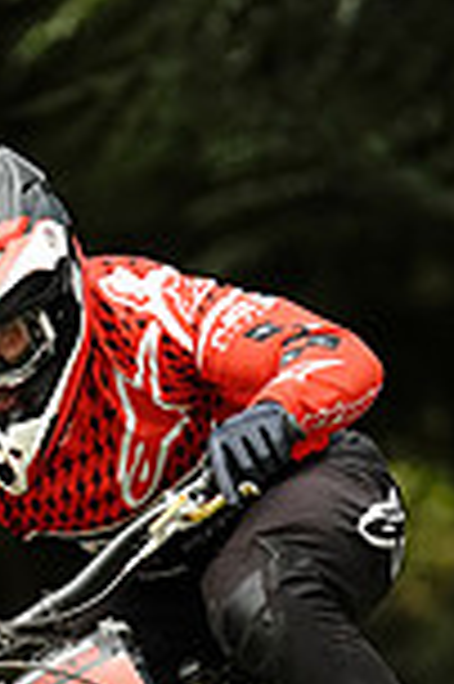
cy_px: 814
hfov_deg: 0.8
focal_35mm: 1780
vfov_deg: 1.2
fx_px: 33746
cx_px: 27
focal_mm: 600
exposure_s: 1/2500
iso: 5000
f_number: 4
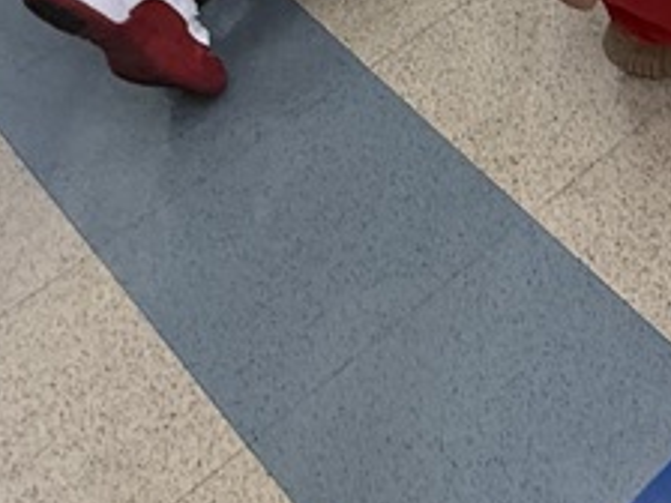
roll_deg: +1.5
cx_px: 974
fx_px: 1241
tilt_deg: -42.1
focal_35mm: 64
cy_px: -123
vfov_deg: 21.1
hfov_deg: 24.4
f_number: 2.2
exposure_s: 1/120
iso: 320
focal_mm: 2.22
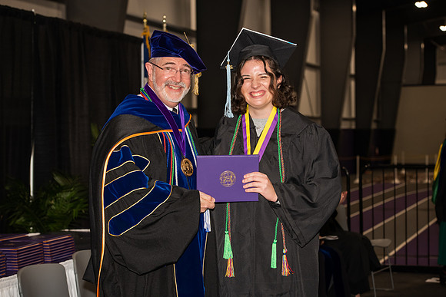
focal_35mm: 82
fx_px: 1016
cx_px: 223
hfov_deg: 24.8
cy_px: 148
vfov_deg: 16.7
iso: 1000
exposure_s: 1/200
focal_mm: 82
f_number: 5.6
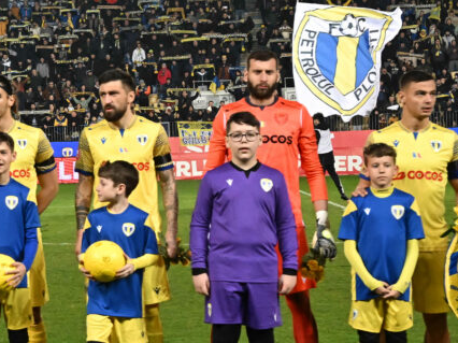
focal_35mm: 136
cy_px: 191
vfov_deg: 10.9
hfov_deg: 13.5
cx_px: -278
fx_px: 1798
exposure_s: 1/400
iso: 3200
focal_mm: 43
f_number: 5.6
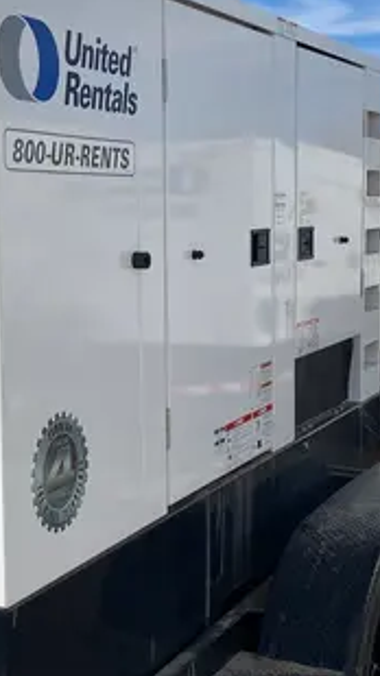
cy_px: 343
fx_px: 1202
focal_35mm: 67
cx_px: 72
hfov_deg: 17.8
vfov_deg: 31.5
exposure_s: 1/5236
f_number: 1.8
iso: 32
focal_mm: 4.25
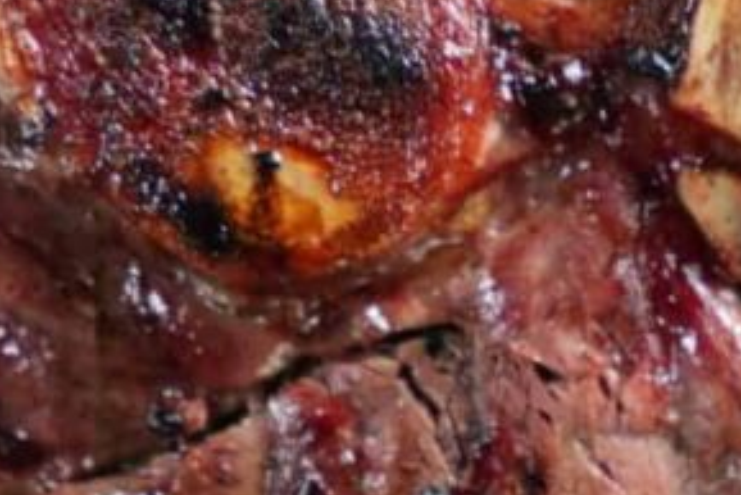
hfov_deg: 4.4
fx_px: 9576
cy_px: 952
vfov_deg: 2.9
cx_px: 1079
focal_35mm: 465
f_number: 2.8
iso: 500
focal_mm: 70
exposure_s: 1/80
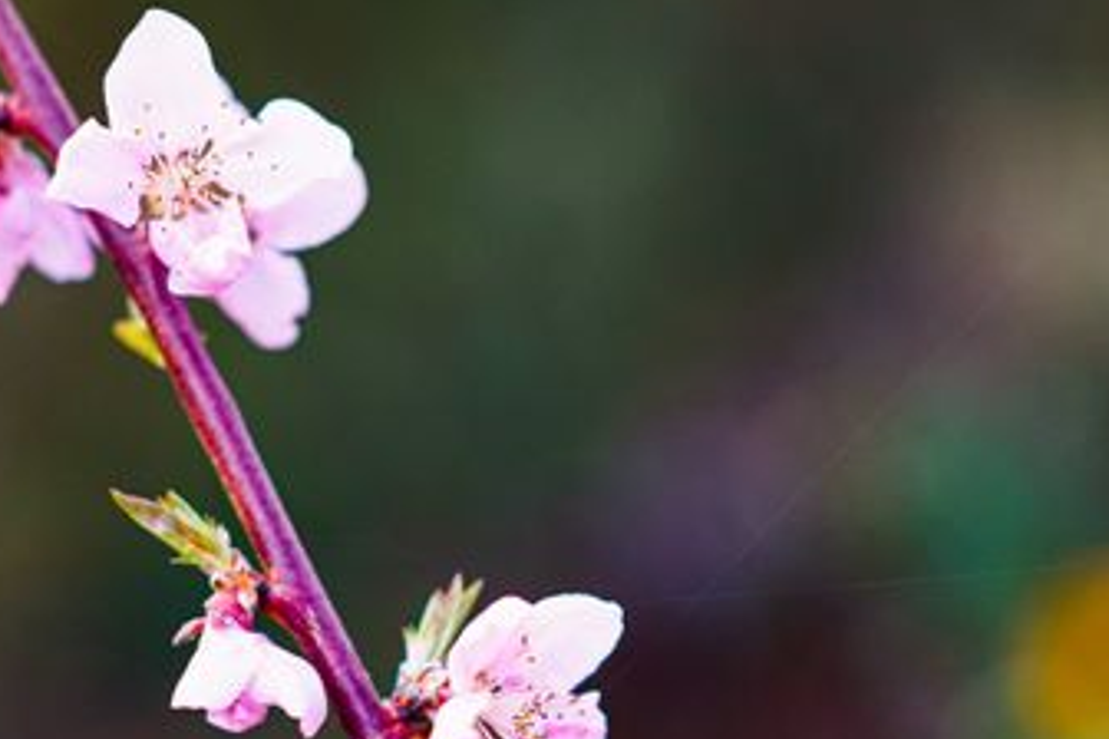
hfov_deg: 16.4
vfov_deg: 11.0
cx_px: 558
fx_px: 3850
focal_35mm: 125
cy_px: 267
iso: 320
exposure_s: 1/640
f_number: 1.8
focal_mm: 55
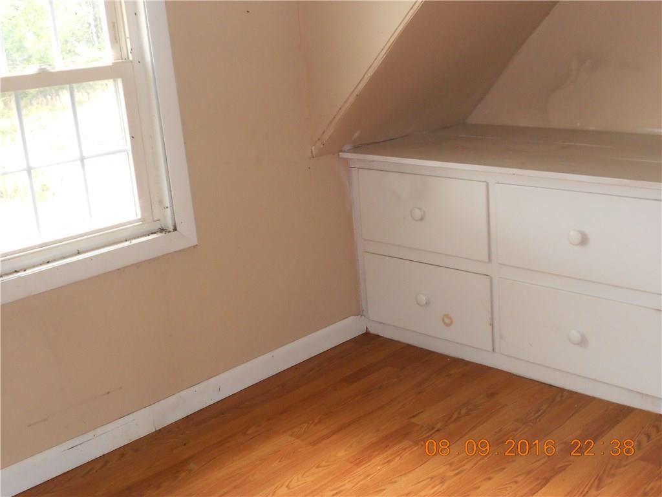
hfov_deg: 43.9
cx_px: 331
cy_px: 248
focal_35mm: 43
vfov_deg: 33.6
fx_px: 822
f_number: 4.2
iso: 250
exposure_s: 1/30
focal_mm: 7.7
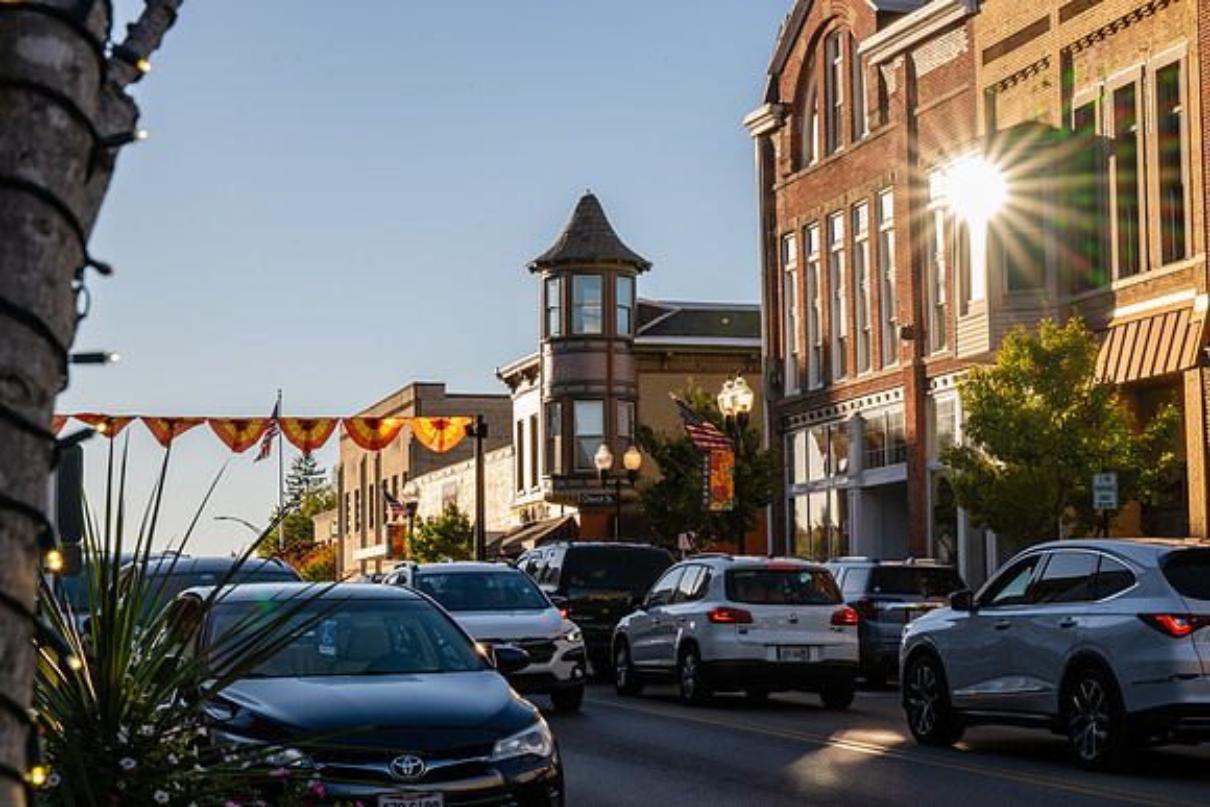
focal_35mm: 76
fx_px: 2555
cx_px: 605
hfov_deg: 26.6
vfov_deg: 18.0
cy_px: 404
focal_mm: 76
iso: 640
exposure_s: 1/160
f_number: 18
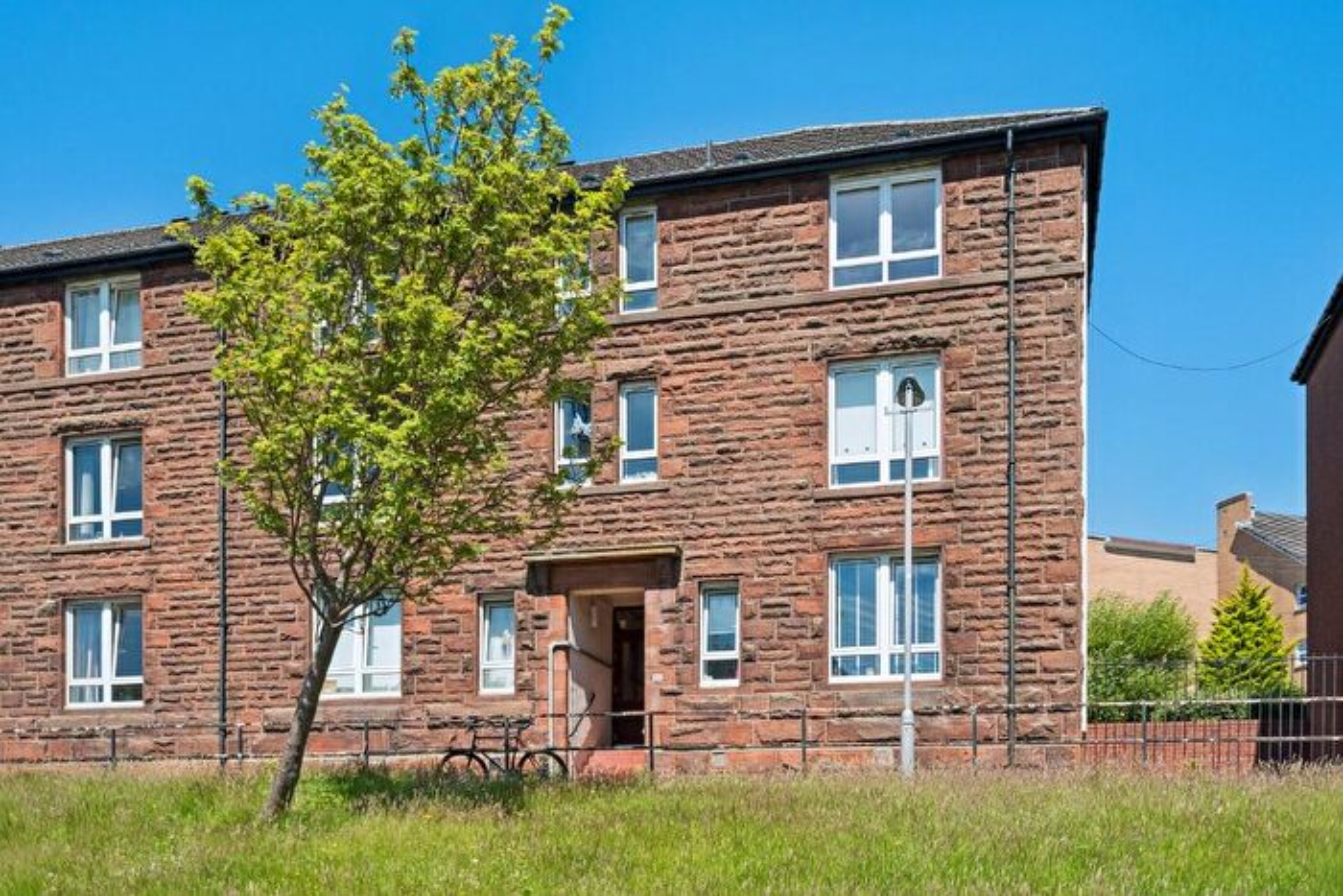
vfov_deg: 37.9
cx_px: 672
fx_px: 1306
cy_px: 448
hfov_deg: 54.4
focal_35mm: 35
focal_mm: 35
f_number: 4
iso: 400
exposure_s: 1/3200
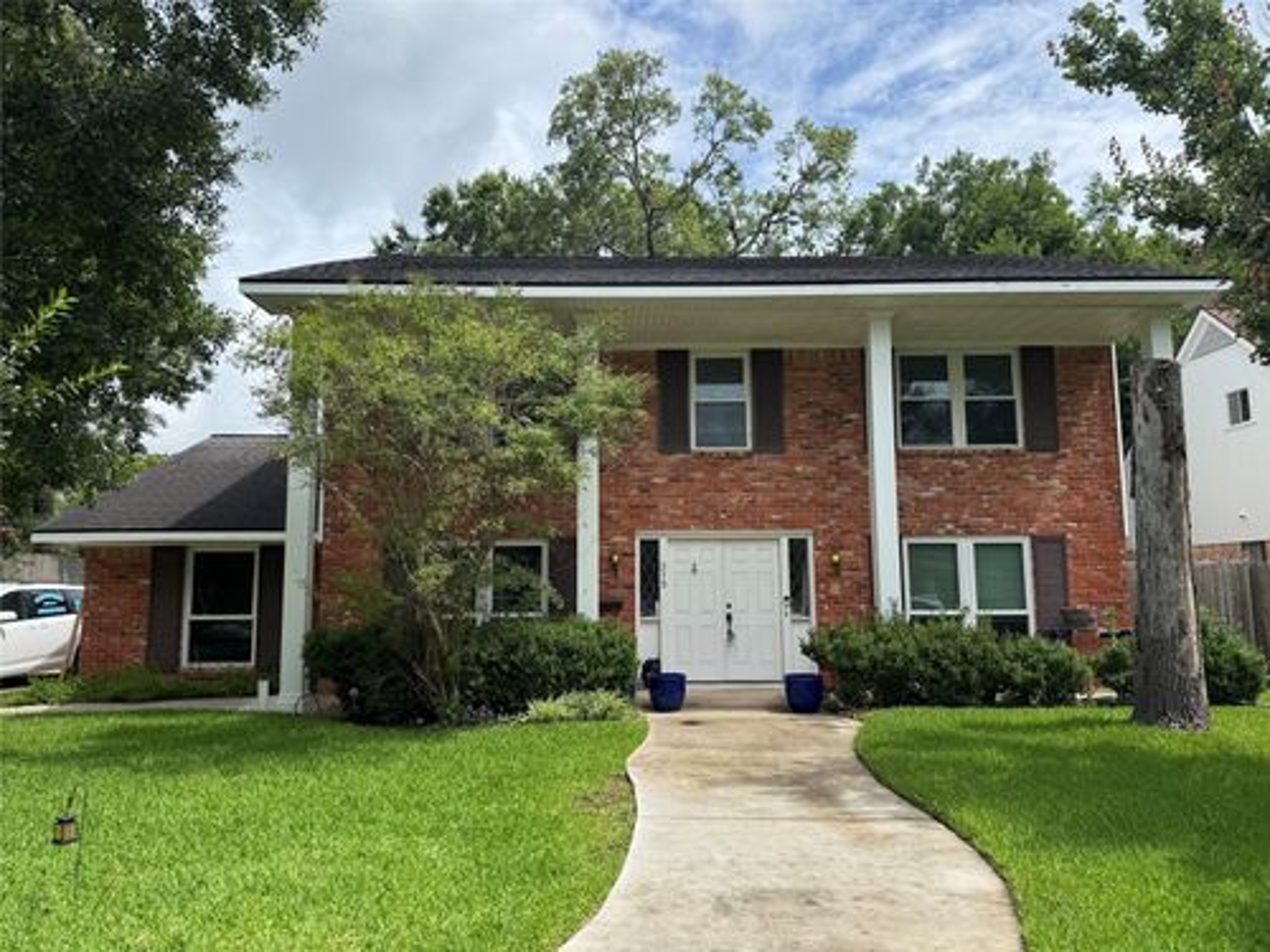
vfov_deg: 56.8
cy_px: 476
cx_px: 635
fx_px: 881
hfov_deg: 71.6
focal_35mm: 24
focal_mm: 6.76
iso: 80
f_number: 1.78
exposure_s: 1/3247
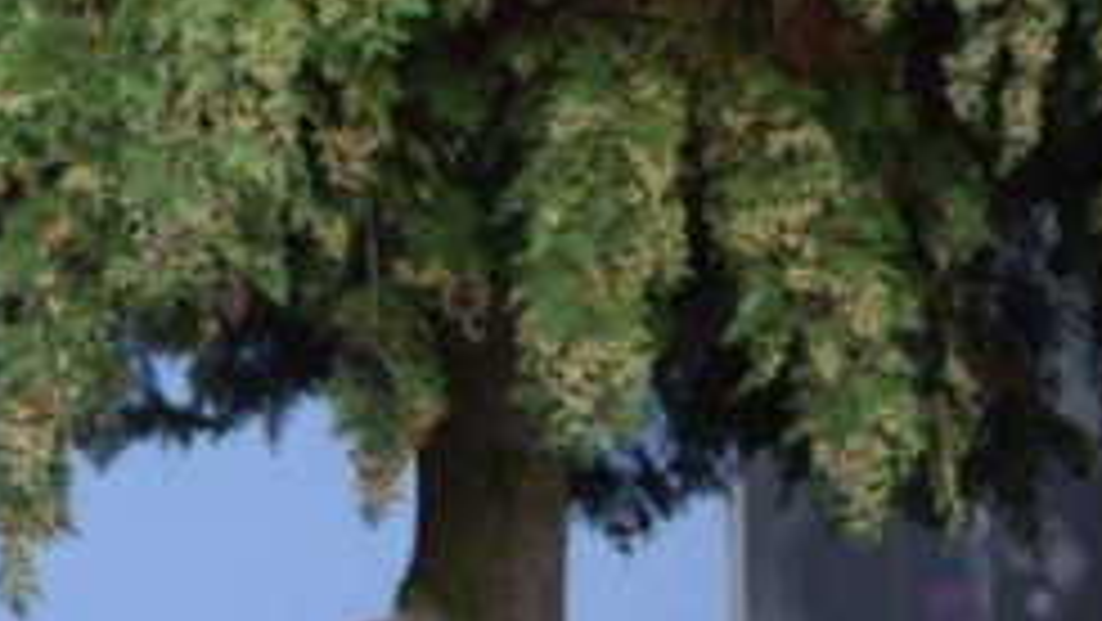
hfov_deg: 4.2
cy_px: 774
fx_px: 15101
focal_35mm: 517
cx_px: -342
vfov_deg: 2.4
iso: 400
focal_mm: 105
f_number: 6.3
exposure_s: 1/160
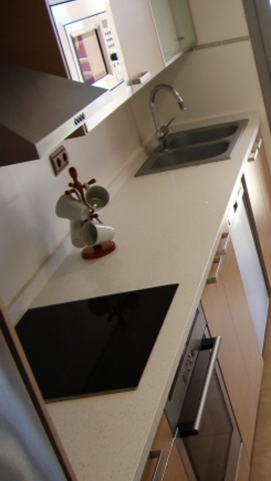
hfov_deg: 19.9
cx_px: 342
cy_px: 261
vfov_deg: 37.2
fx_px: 716
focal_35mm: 56
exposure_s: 1/80
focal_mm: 5.8
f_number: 2.6
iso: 100
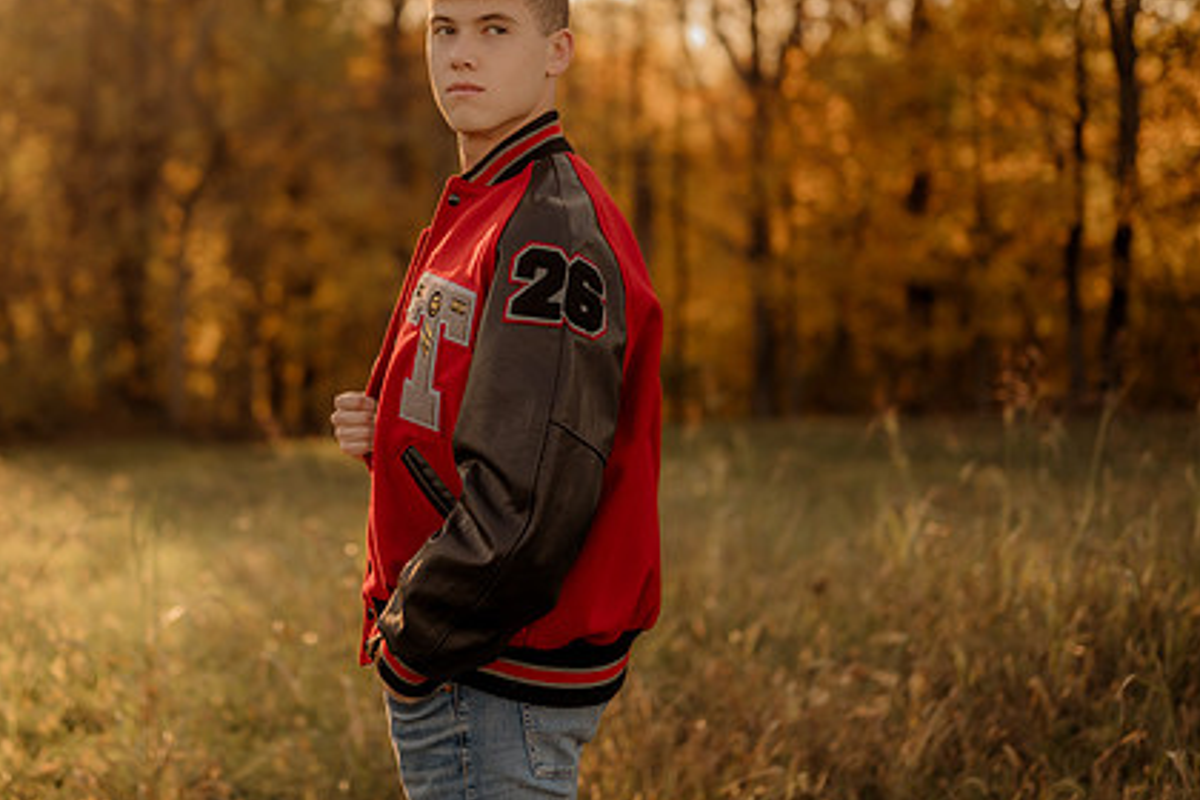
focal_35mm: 69
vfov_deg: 19.7
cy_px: 267
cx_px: 391
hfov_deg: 29.0
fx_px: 2300
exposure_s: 1/1000
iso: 250
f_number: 1.8
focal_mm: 50
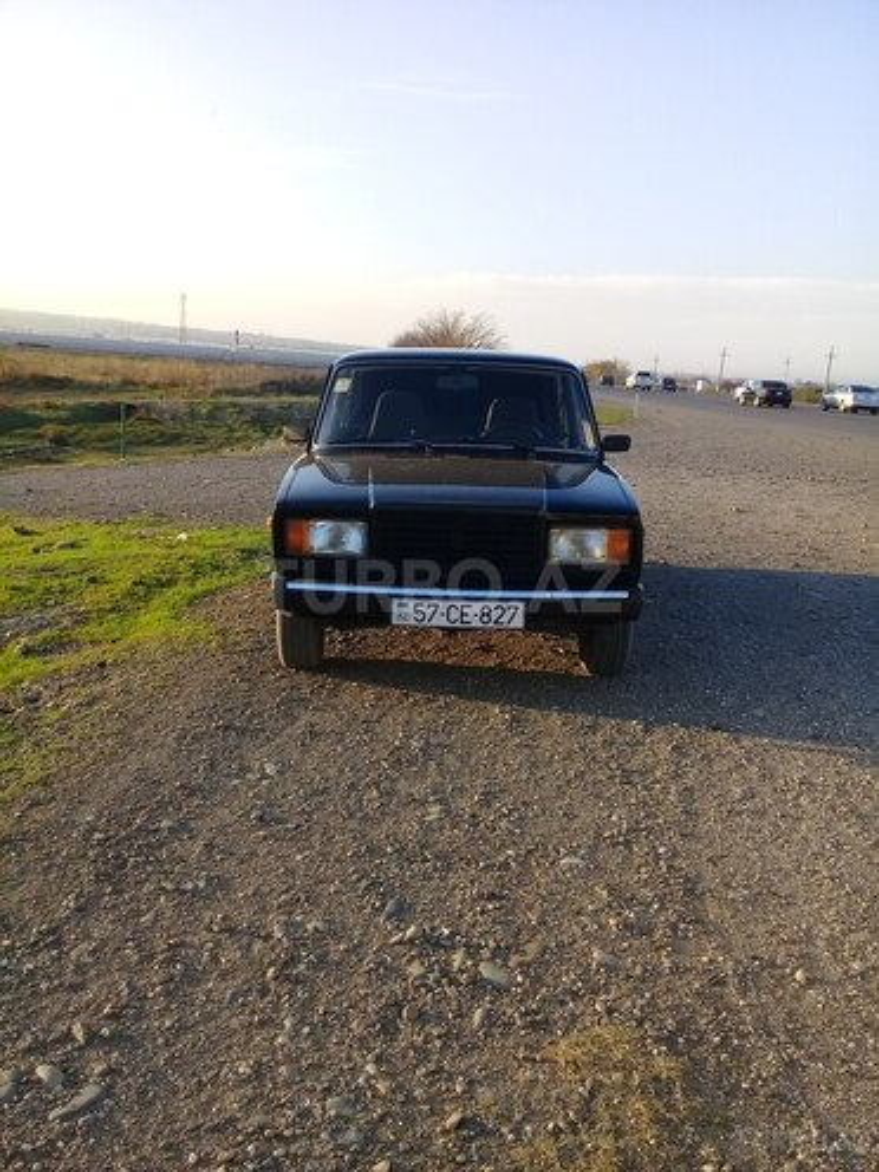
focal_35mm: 31
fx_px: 1050
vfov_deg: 58.4
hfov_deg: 45.4
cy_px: 586
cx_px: 440
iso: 50
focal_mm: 3.3
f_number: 2.2
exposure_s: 1/323
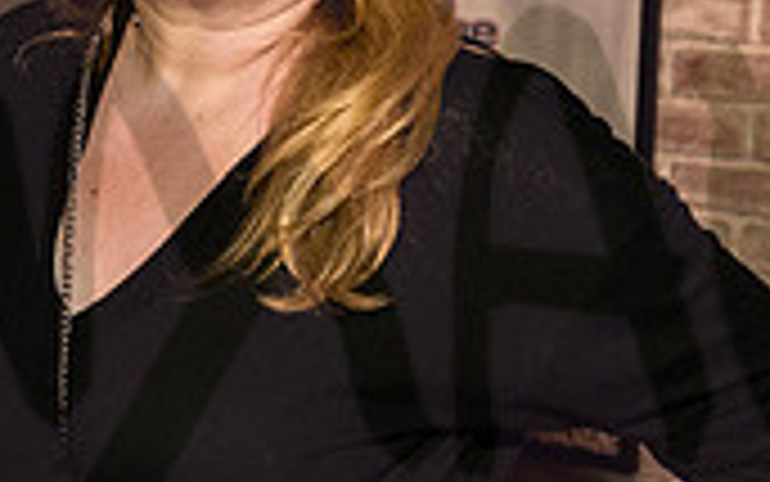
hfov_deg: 17.3
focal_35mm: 119
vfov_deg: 11.0
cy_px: 299
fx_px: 2498
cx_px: 81
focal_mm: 28
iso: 2500
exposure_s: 1/200
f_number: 4
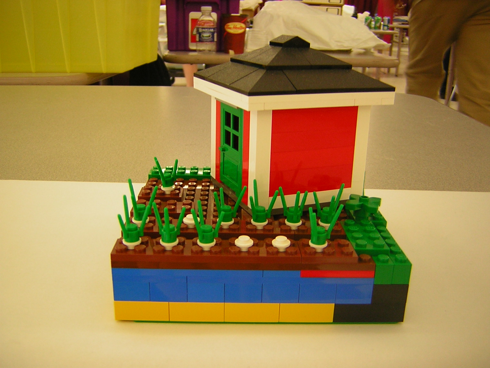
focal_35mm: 36
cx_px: 245
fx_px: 510
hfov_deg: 51.4
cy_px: 184
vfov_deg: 39.7
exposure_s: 1/6.3
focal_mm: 4.7
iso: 50
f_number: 2.6
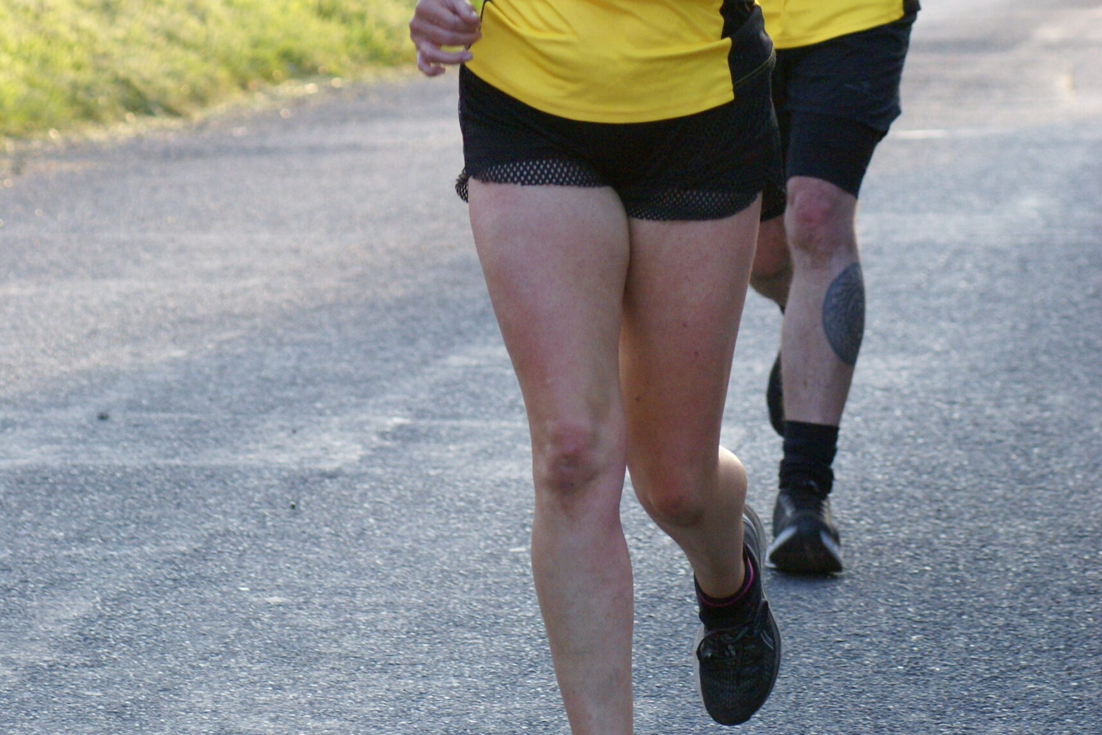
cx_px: 551
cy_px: 17
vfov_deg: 4.5
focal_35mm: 304
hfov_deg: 6.8
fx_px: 9298
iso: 800
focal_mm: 135
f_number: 5.6
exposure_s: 1/320
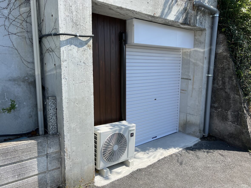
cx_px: 126
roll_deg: +0.1
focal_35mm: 26
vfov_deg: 53.1
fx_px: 189
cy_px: 94
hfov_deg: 67.3
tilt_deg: -8.7
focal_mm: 5.7
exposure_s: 1/3165
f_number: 1.5
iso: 50
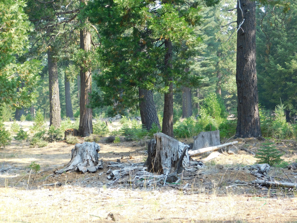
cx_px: 148
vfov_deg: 18.4
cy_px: 112
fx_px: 686
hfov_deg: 24.4
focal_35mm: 80
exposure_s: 1/100
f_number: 4.4
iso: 125
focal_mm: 14.2
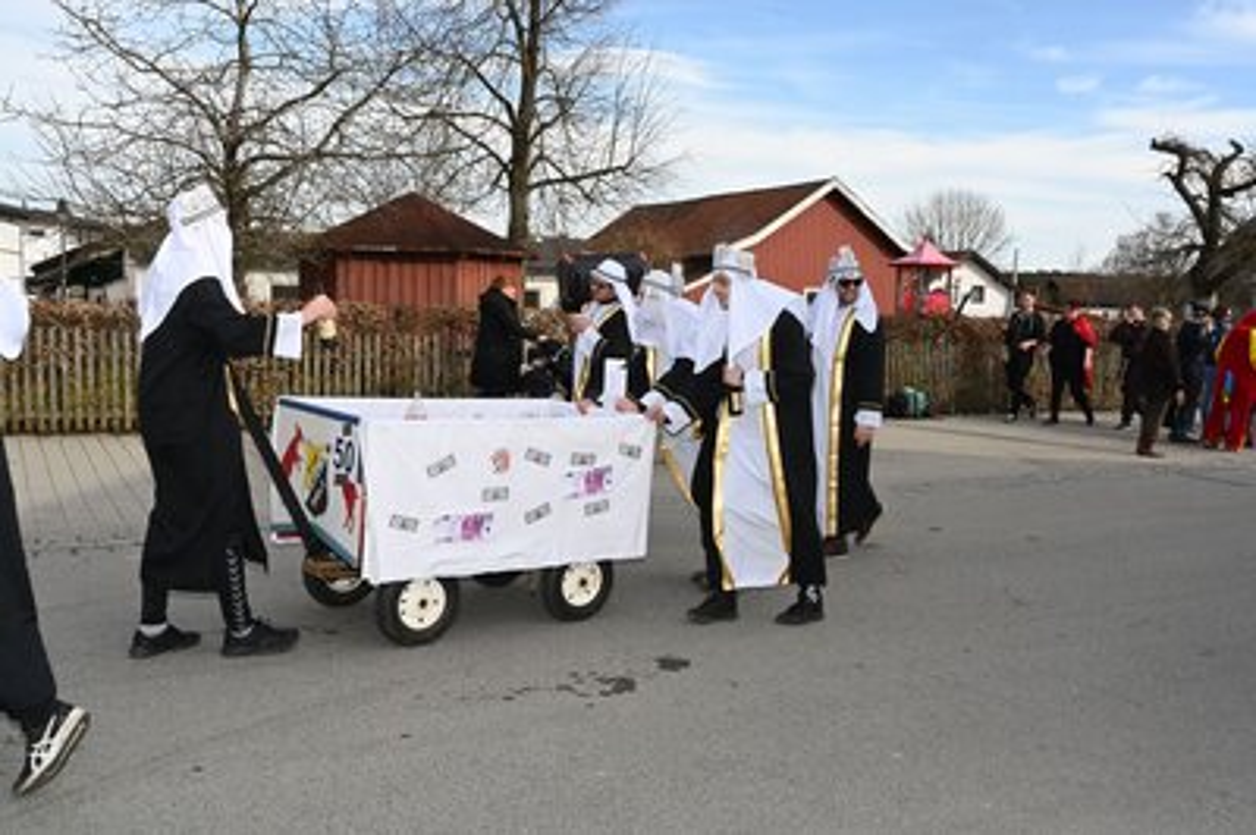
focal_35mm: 34
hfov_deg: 55.8
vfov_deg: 38.8
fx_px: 1185
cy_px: 418
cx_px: 628
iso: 1000
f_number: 22
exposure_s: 1/200
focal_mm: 34
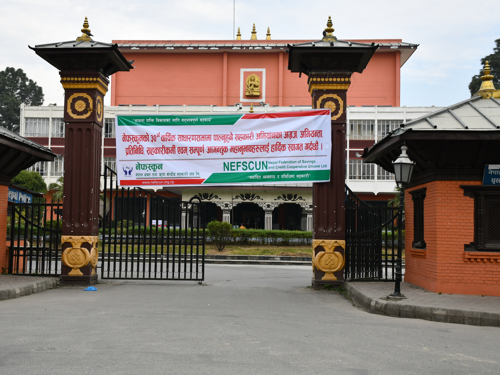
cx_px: 233
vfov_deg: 32.9
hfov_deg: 42.9
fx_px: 636
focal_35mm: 44
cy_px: 188
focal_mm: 27
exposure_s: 1/250
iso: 200
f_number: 5.6
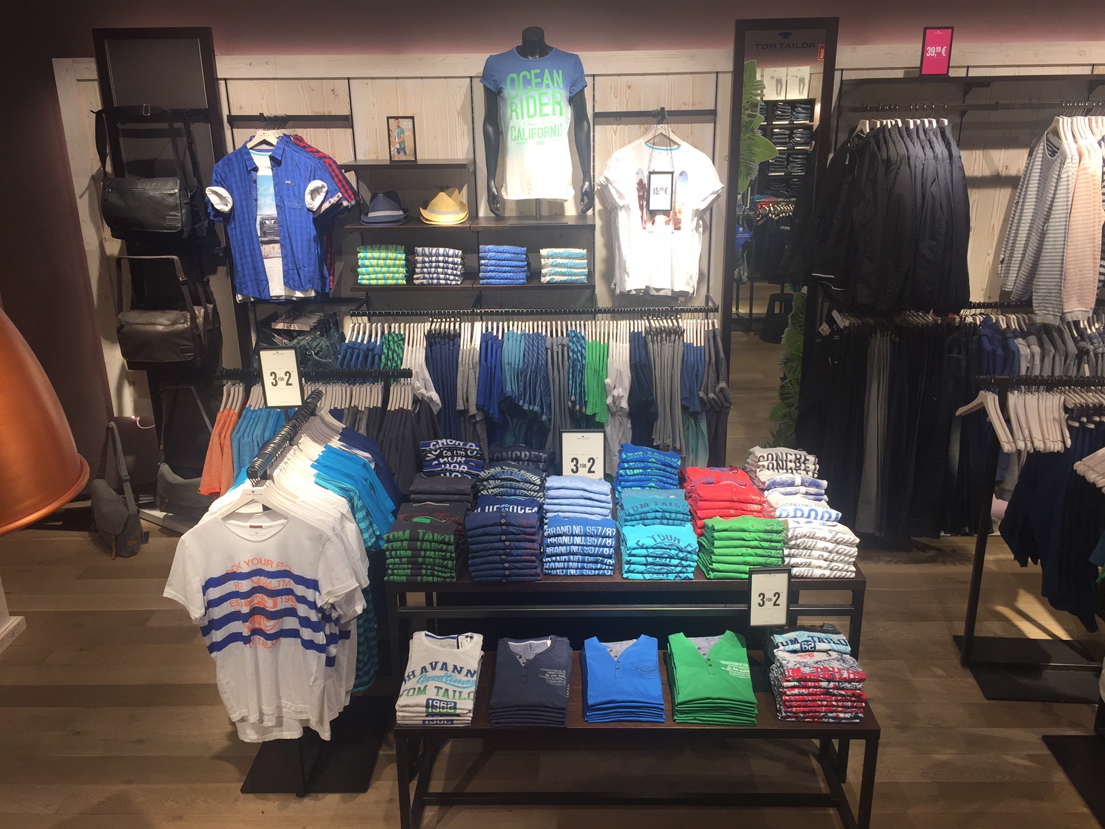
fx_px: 926
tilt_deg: -20.0
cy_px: 414
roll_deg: -0.1
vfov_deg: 48.2
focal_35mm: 29
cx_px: 552
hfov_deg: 61.7
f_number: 2.2
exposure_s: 1/100
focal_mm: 4.15
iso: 50
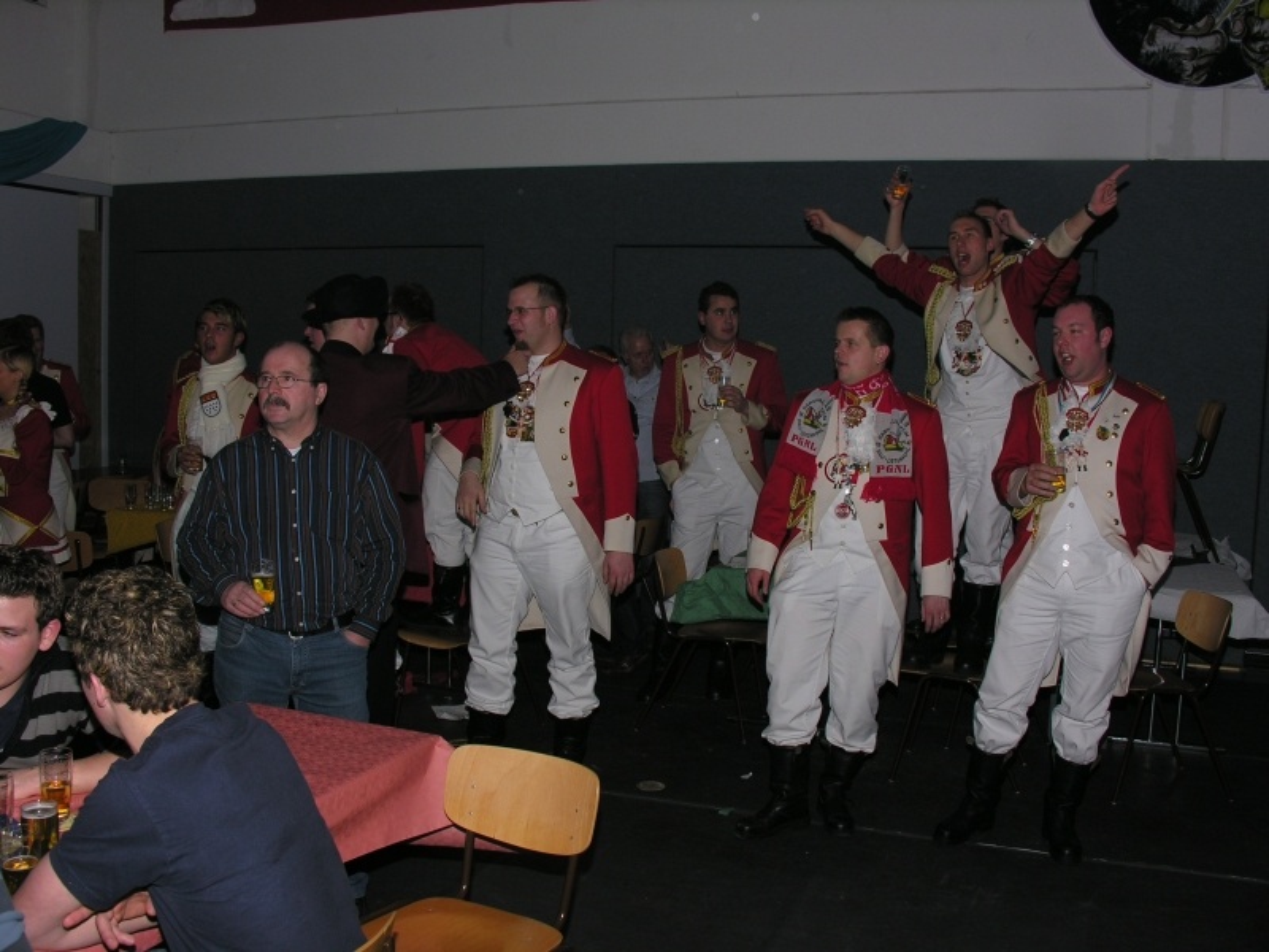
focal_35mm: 35
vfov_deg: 40.7
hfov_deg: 52.6
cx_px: 634
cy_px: 476
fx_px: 1283
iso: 50
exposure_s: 1/60.1
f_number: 4
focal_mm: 8.9
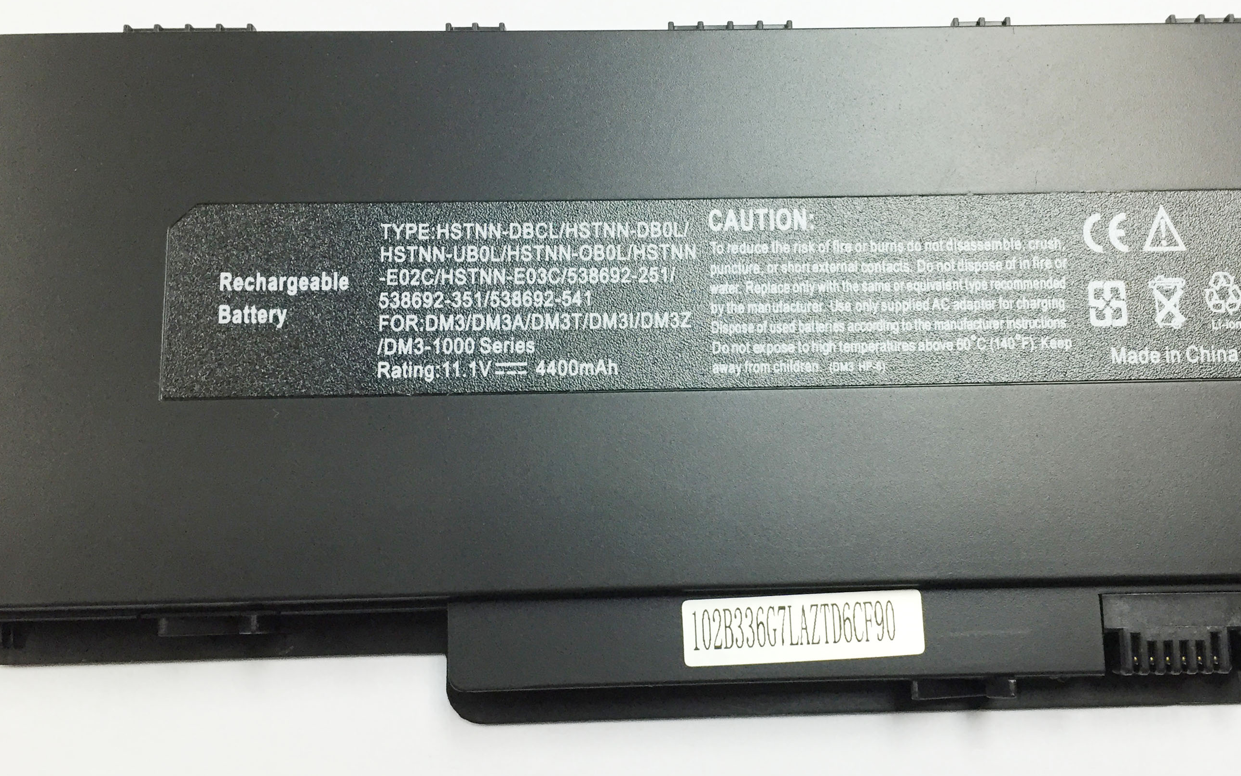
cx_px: 736
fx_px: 1319
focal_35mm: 39
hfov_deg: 50.1
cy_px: 388
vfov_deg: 32.8
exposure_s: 1/33
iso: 125
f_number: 2.2
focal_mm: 4.15
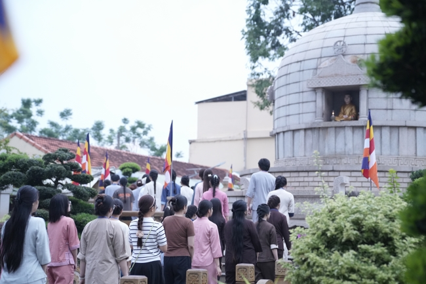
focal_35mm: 69
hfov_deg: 29.3
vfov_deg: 19.7
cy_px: 142
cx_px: 213
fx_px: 816
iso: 4000
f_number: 2.8
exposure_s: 1/320
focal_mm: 69
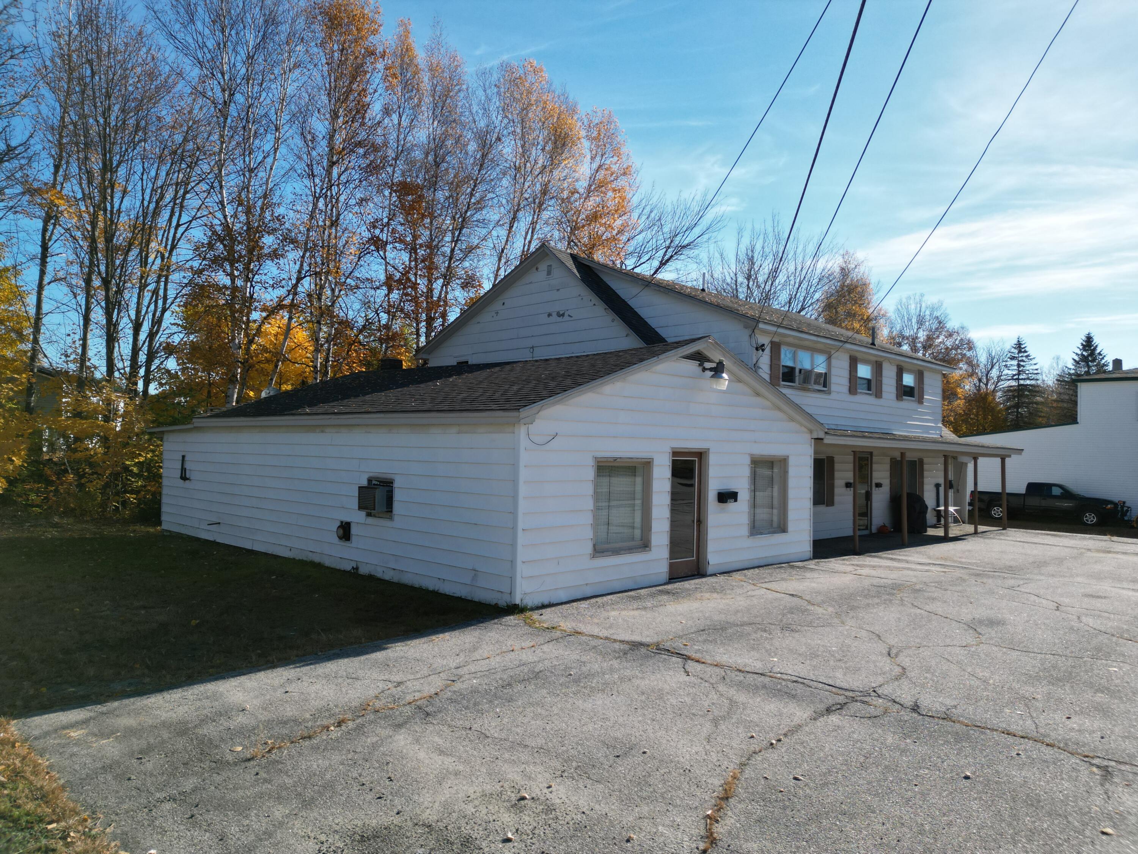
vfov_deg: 56.8
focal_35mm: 24
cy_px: 427
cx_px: 569
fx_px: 789
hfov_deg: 71.6
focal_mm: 6.72
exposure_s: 1/4000
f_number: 1.7
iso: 200
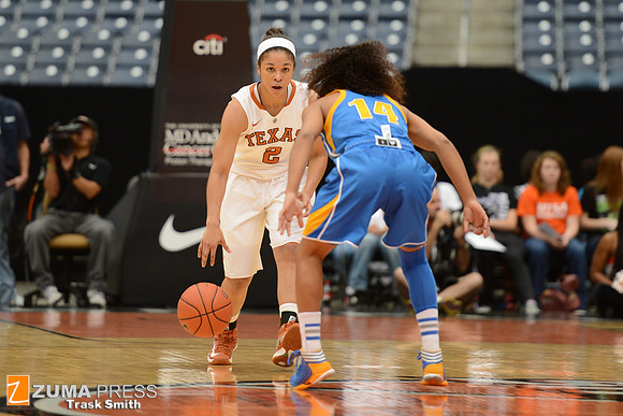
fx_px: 3462
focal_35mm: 200
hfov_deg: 10.3
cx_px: 312
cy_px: 208
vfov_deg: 6.9
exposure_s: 1/1250
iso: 1250
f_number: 2.8
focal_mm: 200
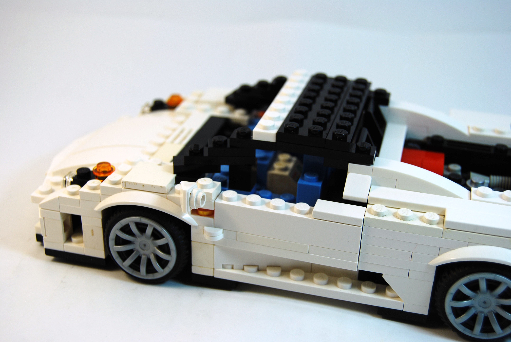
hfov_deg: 37.8
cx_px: 256
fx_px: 746
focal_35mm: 52
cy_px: 171
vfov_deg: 25.8
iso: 100
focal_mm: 35
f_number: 5.6
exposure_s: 1/125
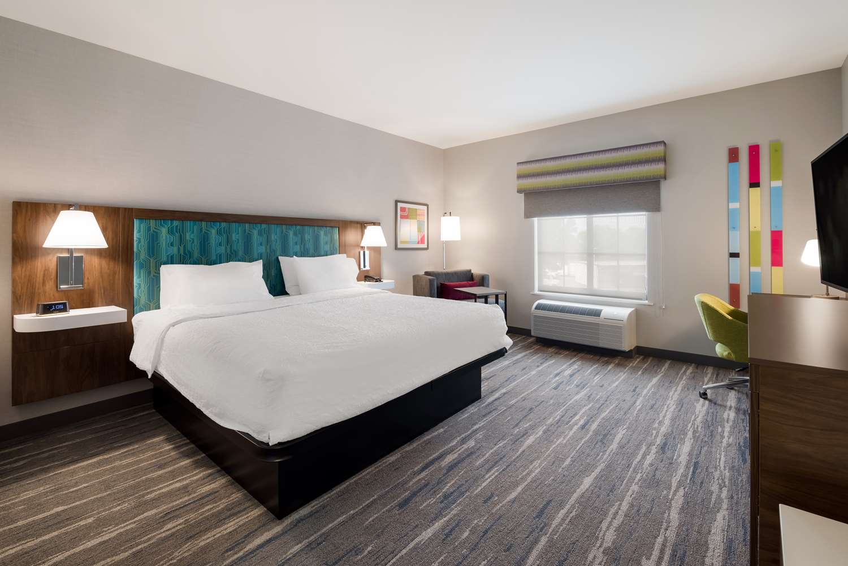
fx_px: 377
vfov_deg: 73.8
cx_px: 424
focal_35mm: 16
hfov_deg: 96.7
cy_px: 283
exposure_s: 2
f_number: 10
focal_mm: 16
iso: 200
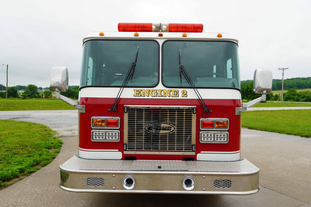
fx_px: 259
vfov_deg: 43.6
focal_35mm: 30
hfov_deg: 61.9
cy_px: 104
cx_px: 156
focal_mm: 20
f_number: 6.3
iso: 100
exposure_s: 1/100
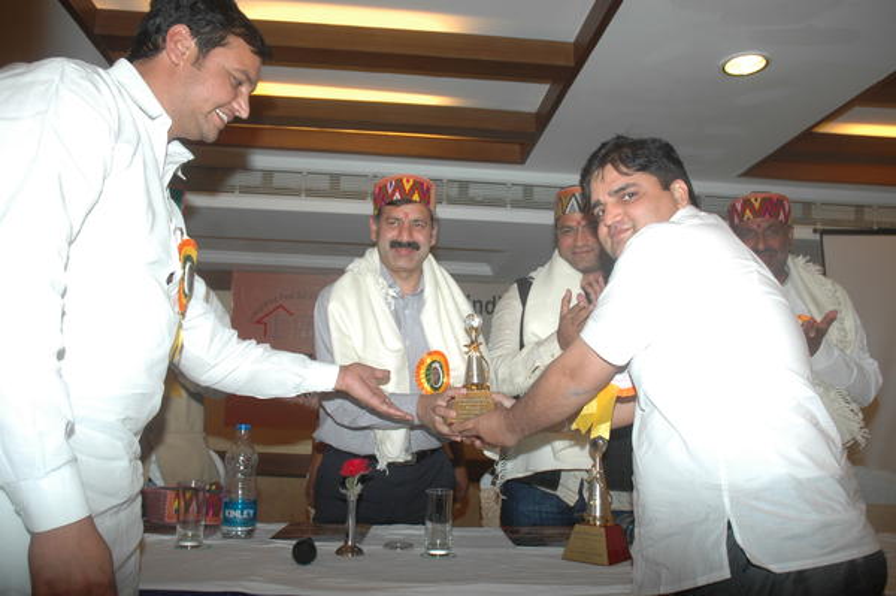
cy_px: 298
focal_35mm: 33
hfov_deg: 57.3
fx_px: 821
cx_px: 448
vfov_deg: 39.9
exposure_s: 1/60
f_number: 4.5
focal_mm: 22
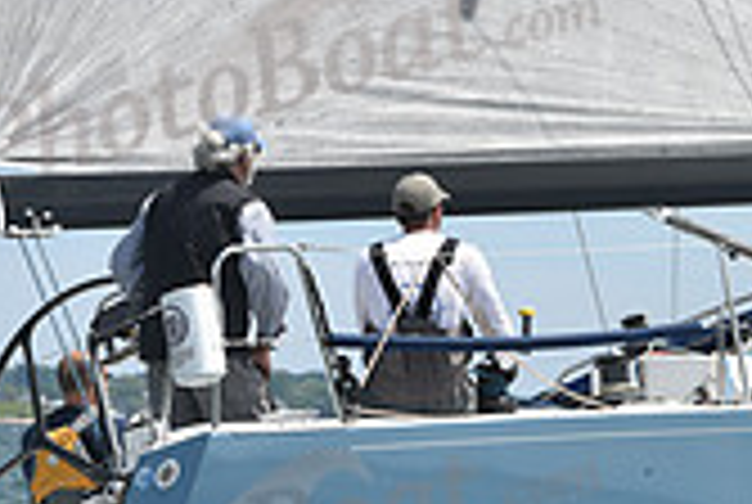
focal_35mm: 347
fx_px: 7261
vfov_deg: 4.0
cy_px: 245
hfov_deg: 5.9
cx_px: 838
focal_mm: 100
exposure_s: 1/1250
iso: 250
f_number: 7.1
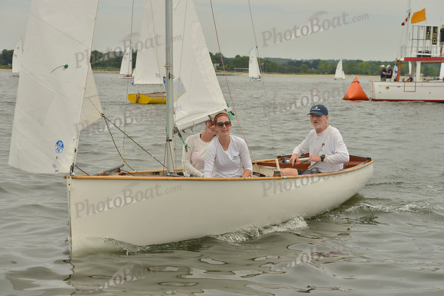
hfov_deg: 24.8
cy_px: 148
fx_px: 1012
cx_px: 222
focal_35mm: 82
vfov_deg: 16.7
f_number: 9
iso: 400
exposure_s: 1/1250
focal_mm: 82
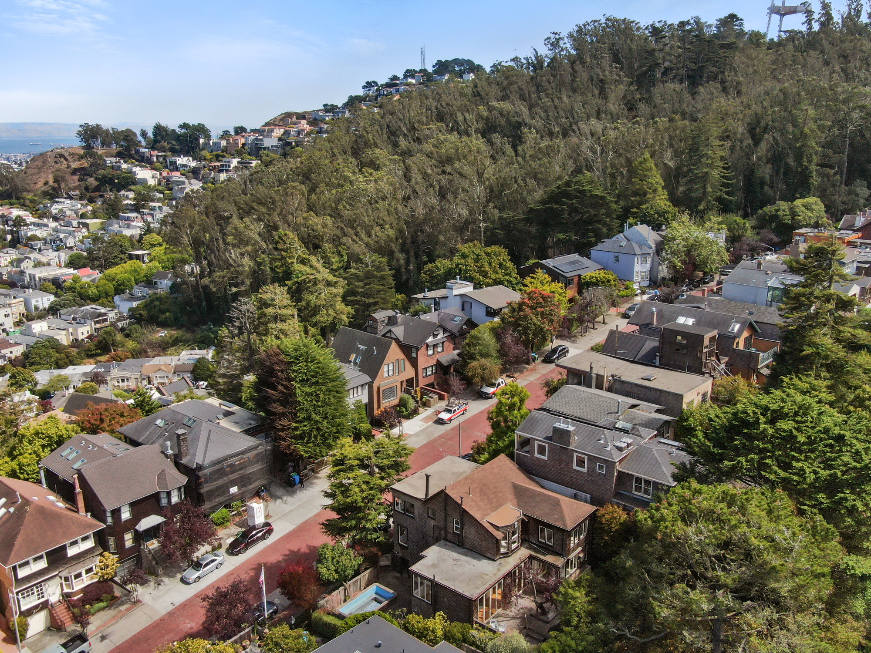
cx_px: 436
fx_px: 755
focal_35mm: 30
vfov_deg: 46.8
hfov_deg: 60.0
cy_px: 326
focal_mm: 5.22
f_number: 3.1
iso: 100
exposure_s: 1/2000
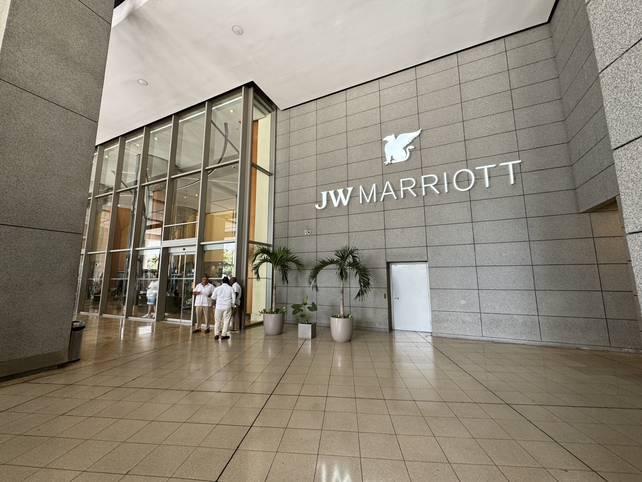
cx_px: 321
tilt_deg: +7.1
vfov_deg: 85.7
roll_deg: -0.7
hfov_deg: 102.1
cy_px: 241
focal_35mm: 14
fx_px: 260
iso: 160
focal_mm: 2.22
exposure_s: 1/99
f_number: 2.2
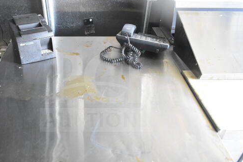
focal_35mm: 34
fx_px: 230
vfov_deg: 38.8
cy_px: 92
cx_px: 96
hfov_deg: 55.3
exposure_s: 1/30
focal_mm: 18
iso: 2800
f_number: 3.5
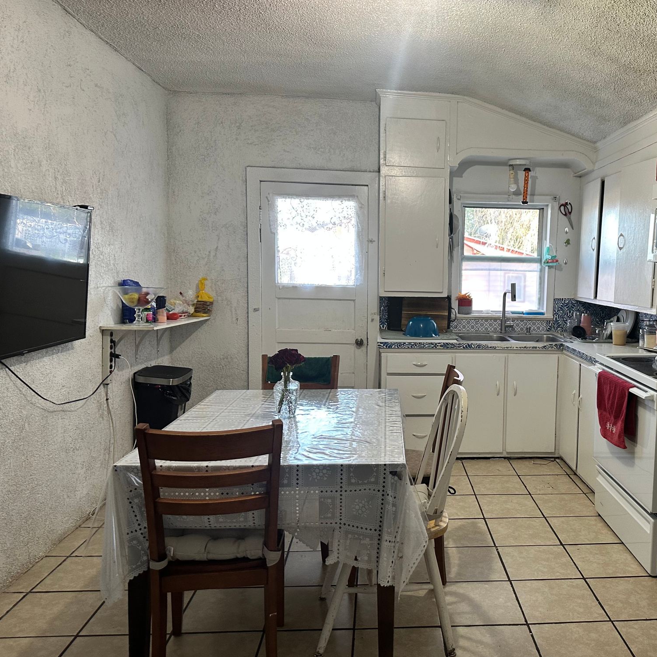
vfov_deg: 55.6
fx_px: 623
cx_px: 441
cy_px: 322
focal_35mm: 29
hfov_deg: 54.4
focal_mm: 6.86
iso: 160
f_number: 1.78
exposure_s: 1/60
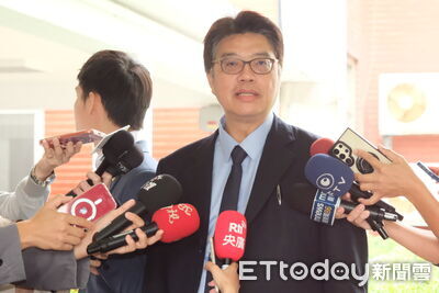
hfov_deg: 33.4
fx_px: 732
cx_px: 220
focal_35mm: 60
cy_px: 146
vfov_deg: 22.6
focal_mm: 40.1
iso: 3200
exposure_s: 1/250
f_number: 2.8
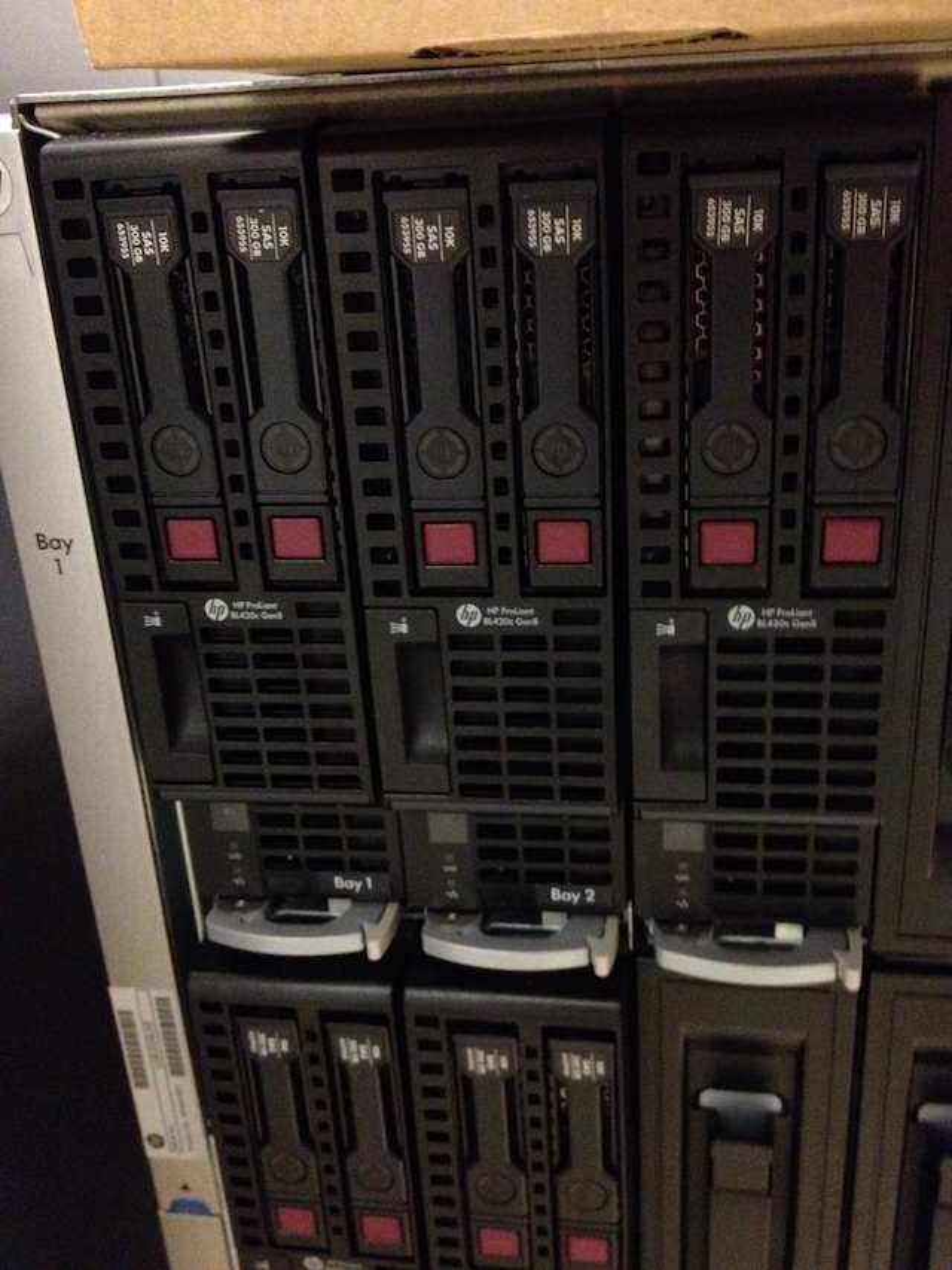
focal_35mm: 35
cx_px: 476
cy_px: 635
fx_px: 1283
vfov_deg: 52.6
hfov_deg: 40.7
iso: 800
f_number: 2.4
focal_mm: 4.28
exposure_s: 1/15
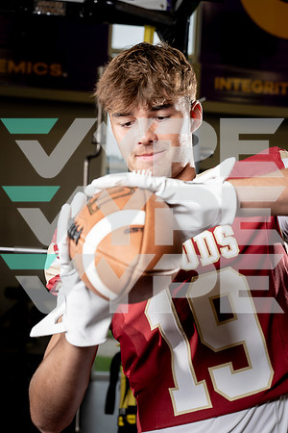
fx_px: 840
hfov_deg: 19.5
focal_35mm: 70
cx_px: 144
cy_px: 216
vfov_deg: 28.8
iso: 640
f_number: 5.6
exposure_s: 1/250
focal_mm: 70
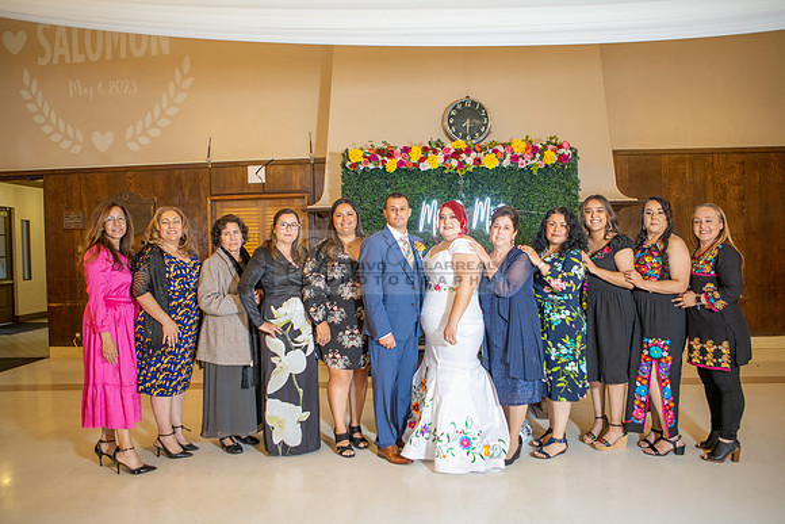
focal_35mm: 27
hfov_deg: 67.4
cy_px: 262
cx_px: 392
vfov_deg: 48.0
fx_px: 589
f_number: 2.8
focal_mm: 27
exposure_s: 1/125
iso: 800
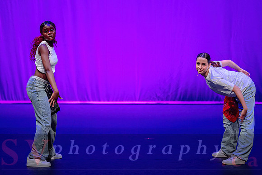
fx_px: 1432
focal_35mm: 197
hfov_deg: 10.5
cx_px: 115
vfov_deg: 7.0
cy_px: 77
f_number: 2.8
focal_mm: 175
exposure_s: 1/250
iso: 1250
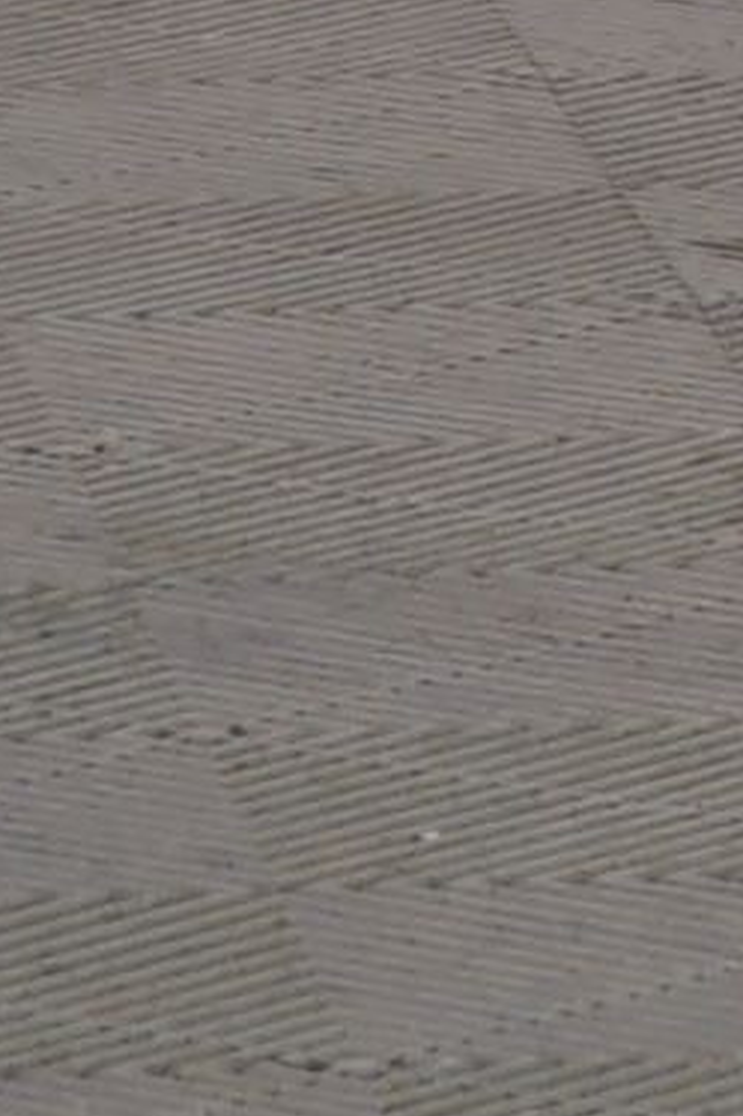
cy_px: -2560
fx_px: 18281
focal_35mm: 590
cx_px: 3518
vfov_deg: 3.4
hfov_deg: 2.3
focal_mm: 56
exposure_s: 1/8
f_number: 5
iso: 400
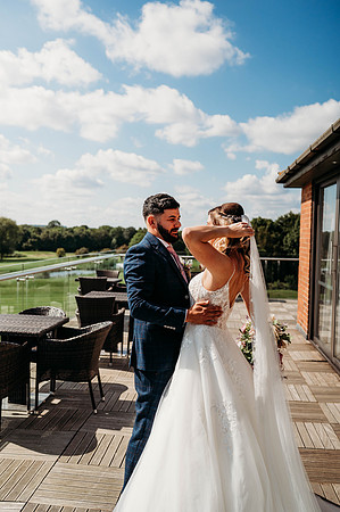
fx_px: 497
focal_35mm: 35
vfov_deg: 54.5
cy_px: 256
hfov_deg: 37.8
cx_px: 170
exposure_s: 1/8000
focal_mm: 35
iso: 280
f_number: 3.2
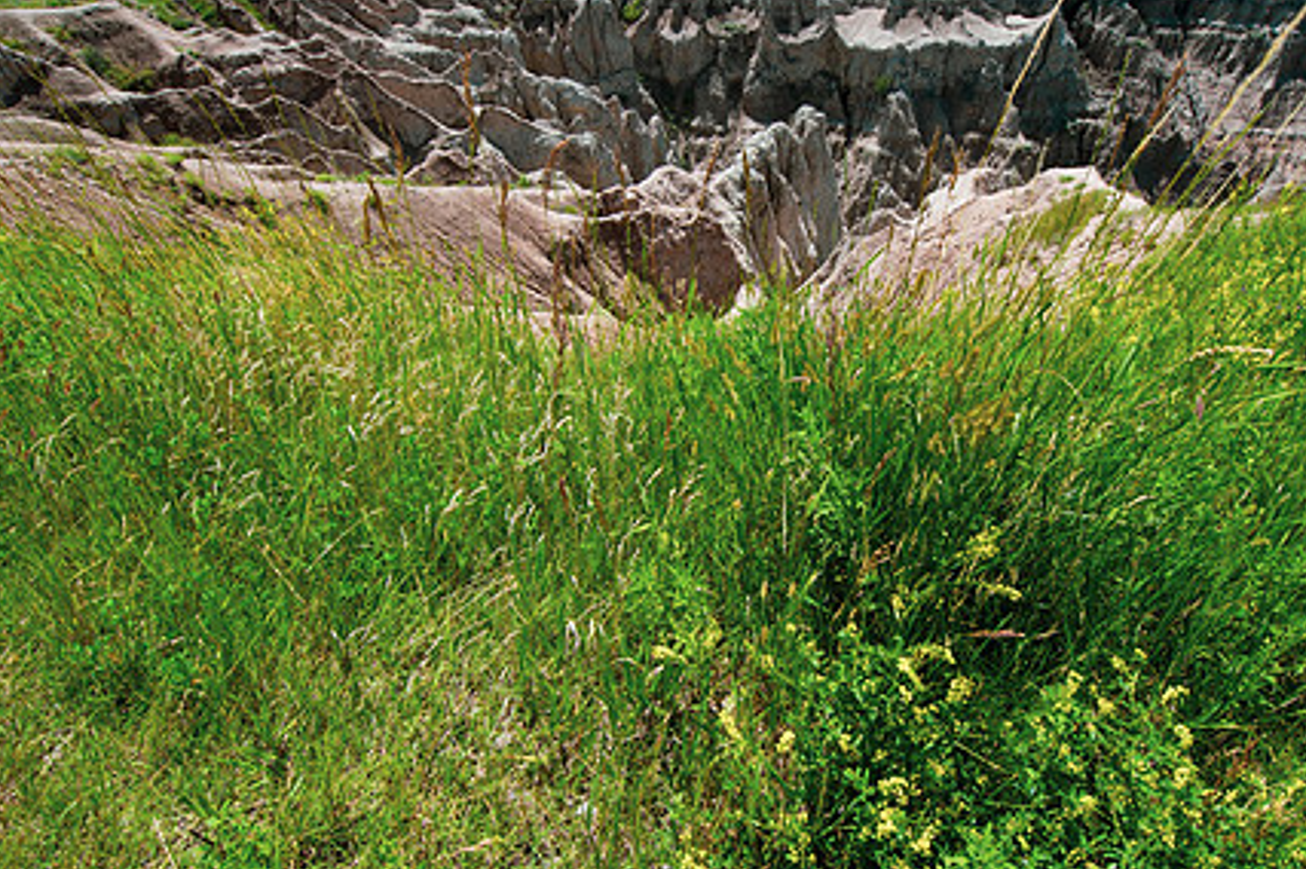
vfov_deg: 64.4
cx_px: 728
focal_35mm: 19
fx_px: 689
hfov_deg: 86.6
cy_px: 404
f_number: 20
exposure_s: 1/100
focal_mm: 14
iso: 320
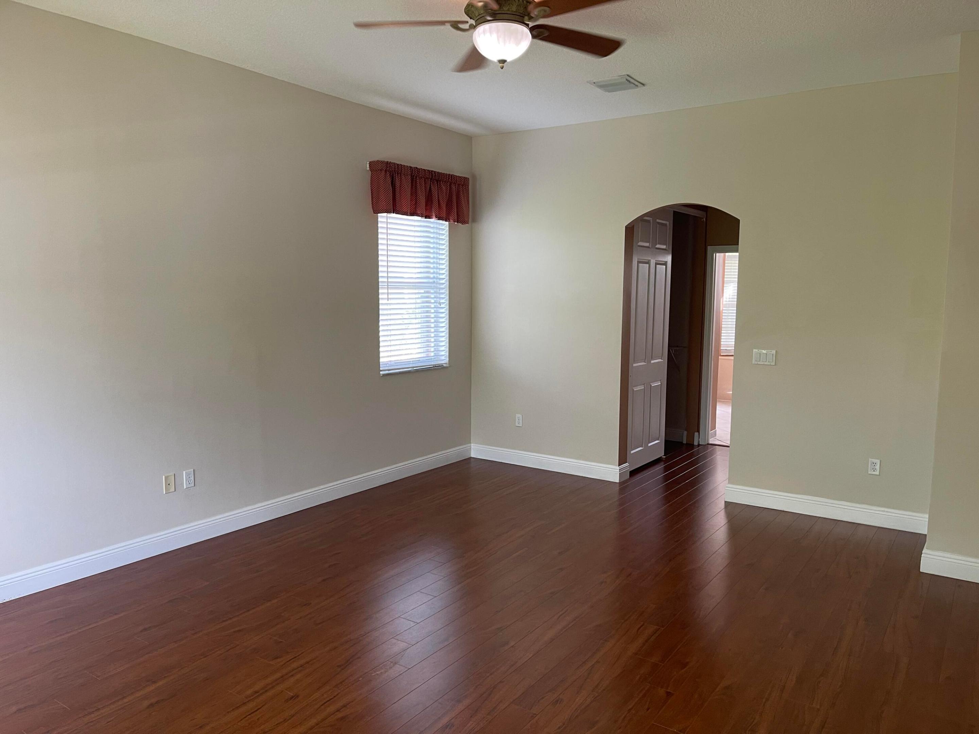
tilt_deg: -7.3
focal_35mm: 25
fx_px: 707
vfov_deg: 54.9
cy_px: 367
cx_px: 490
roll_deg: -0.6
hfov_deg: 69.4
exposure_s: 1/73
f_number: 1.6
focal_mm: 5.1
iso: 125
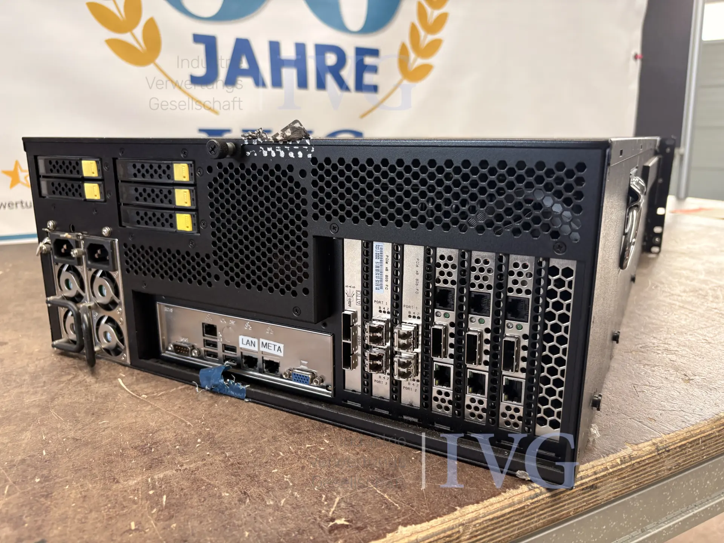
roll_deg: -0.3
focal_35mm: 26
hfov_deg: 67.3
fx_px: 544
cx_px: 362
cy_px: 272
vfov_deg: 53.1
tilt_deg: -13.5
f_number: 1.6
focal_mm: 5.96
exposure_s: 1/105
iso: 125
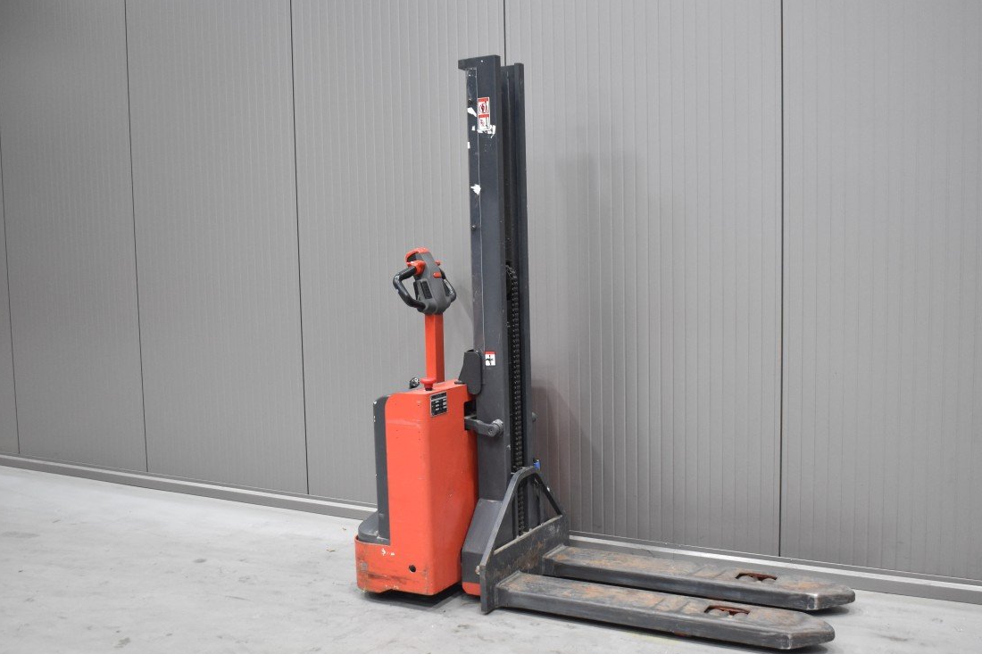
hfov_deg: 53.1
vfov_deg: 36.8
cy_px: 352
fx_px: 982
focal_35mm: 36
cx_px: 525
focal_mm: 22
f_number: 4
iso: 1600
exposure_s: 1/60
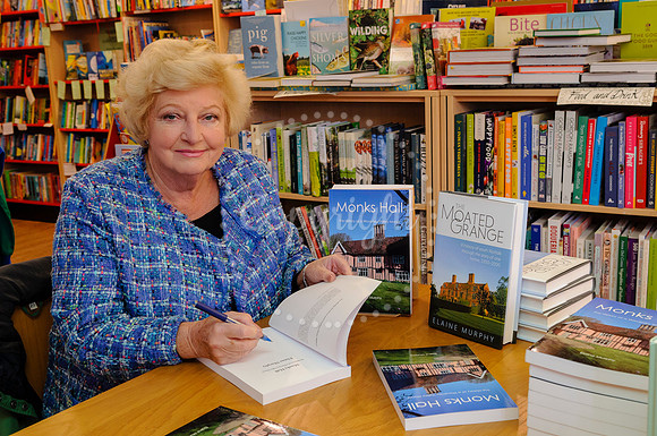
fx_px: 765
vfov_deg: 31.8
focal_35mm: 42
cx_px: 328
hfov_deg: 46.5
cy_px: 218
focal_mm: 28
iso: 800
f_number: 5.6
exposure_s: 1/60
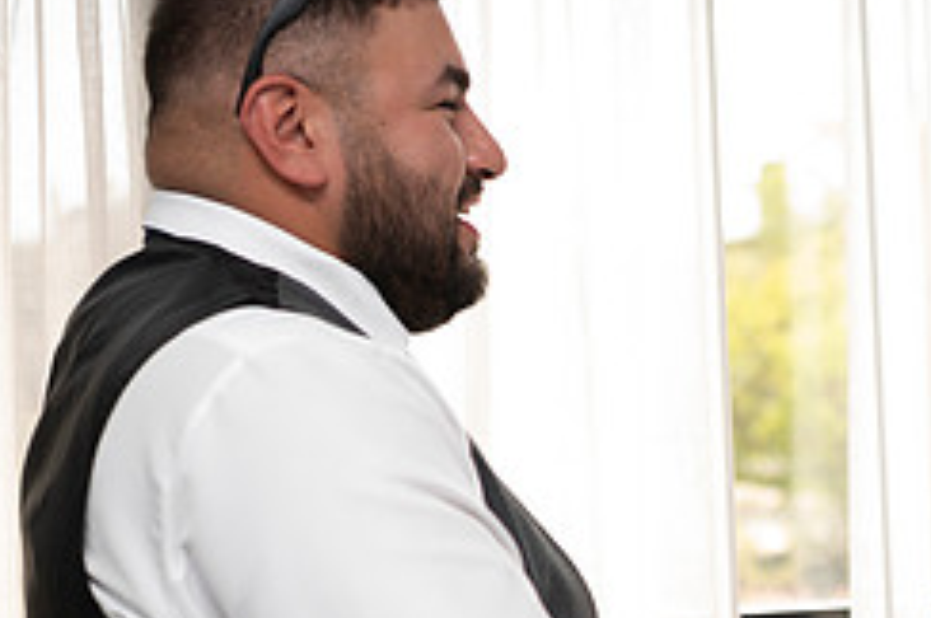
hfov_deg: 19.6
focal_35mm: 100
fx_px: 2583
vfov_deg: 13.6
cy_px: 462
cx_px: 1019
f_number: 2.8
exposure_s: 1/100
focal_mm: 42
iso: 50
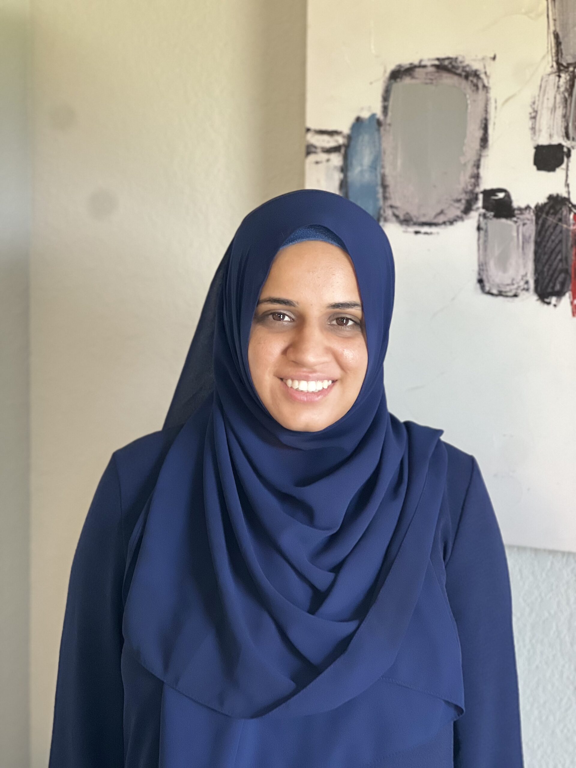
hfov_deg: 19.1
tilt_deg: -3.9
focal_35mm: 77
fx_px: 1708
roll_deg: -0.8
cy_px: 384
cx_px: 288
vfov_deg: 25.3
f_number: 2.8
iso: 250
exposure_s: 1/77
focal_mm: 9
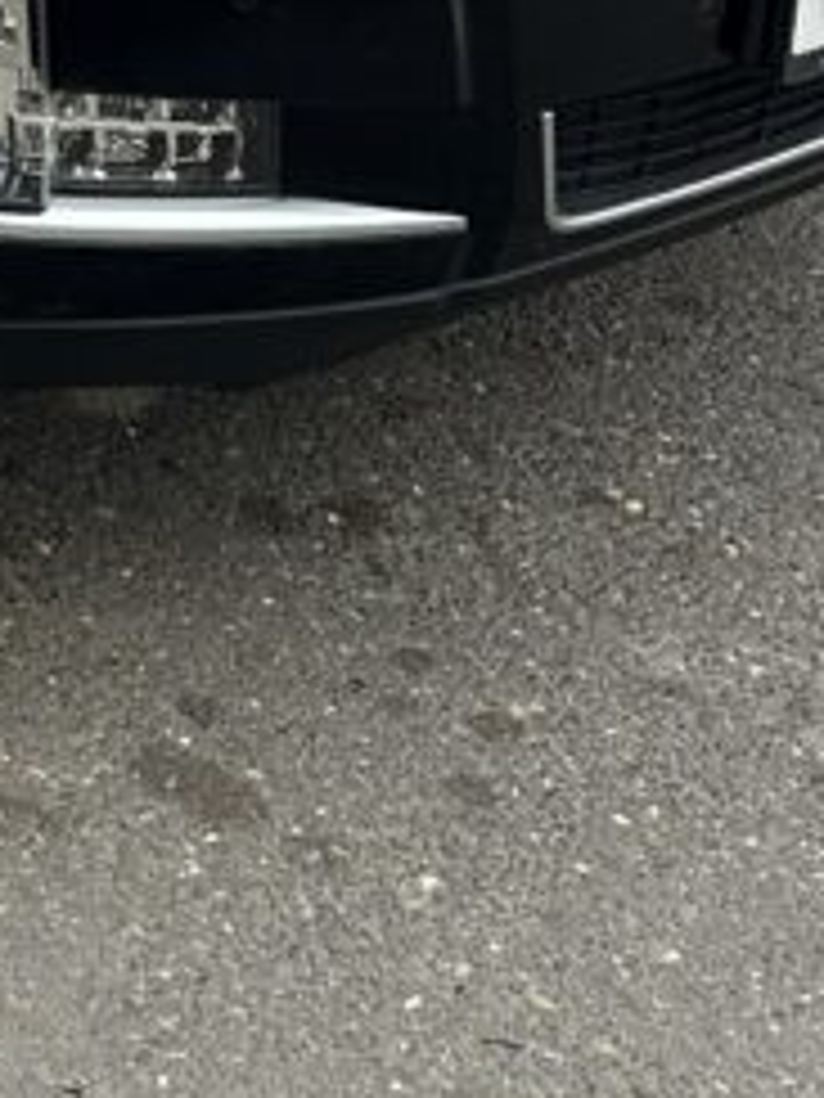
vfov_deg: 14.4
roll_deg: -2.0
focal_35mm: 118
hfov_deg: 11.6
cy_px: -986
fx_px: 3745
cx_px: -671
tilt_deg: -11.3
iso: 80
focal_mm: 6.86
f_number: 1.78
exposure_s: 1/1171
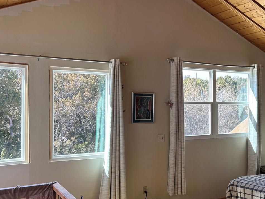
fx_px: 337
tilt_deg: -2.7
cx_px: 179
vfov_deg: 32.9
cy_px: 104
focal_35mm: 44
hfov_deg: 42.3
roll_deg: +0.2
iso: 50
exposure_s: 1/367
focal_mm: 5.7
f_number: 1.5
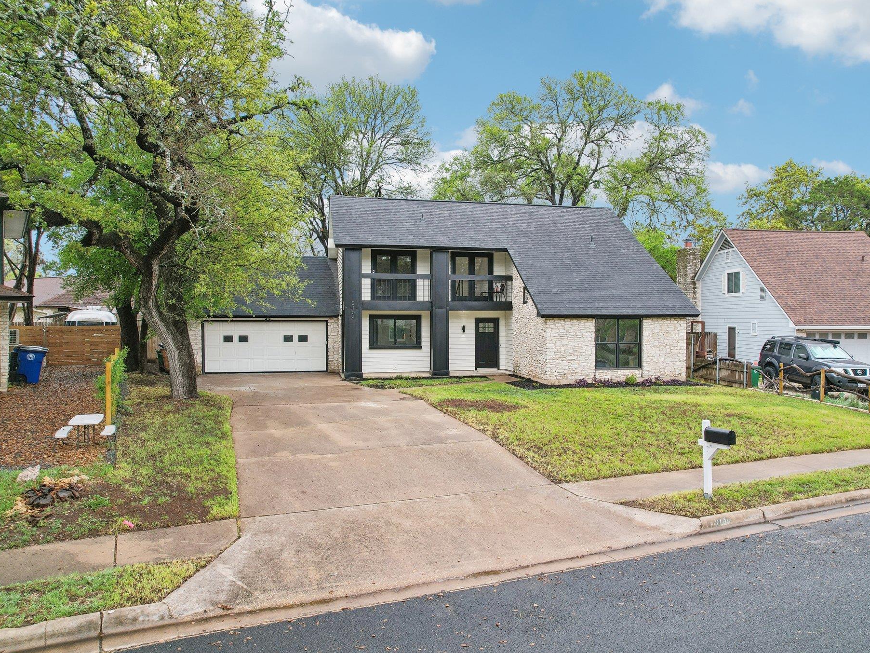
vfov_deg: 56.8
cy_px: 329
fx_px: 603
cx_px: 474
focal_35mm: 24
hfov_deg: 71.4
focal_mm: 8.4
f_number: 2.8
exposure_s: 1/320
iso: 100
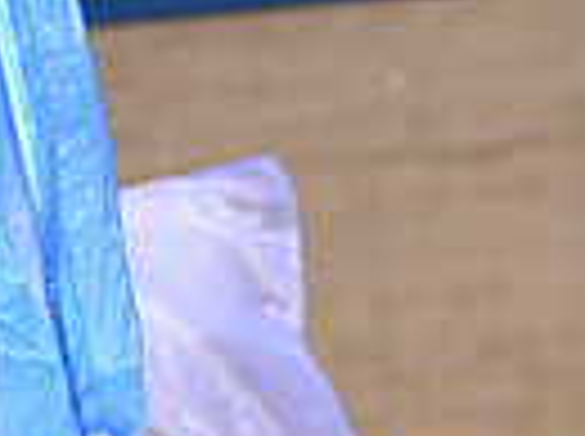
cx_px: 360
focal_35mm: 267
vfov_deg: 5.4
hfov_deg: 7.4
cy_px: 1007
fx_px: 4504
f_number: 2.8
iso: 6400
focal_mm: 80
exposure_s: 1/320
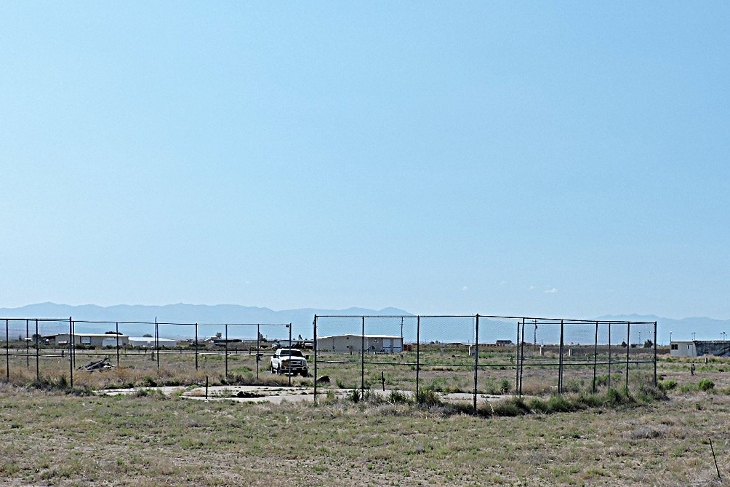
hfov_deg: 34.4
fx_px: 1176
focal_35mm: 58
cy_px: 326
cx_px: 422
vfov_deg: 23.3
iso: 100
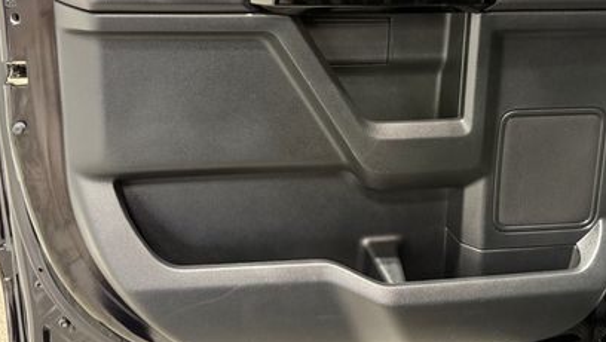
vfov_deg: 28.4
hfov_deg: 49.4
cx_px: 315
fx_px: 659
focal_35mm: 41
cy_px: 65
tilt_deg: -12.4
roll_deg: +2.2
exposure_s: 1/60
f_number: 1.78
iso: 250
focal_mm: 6.76
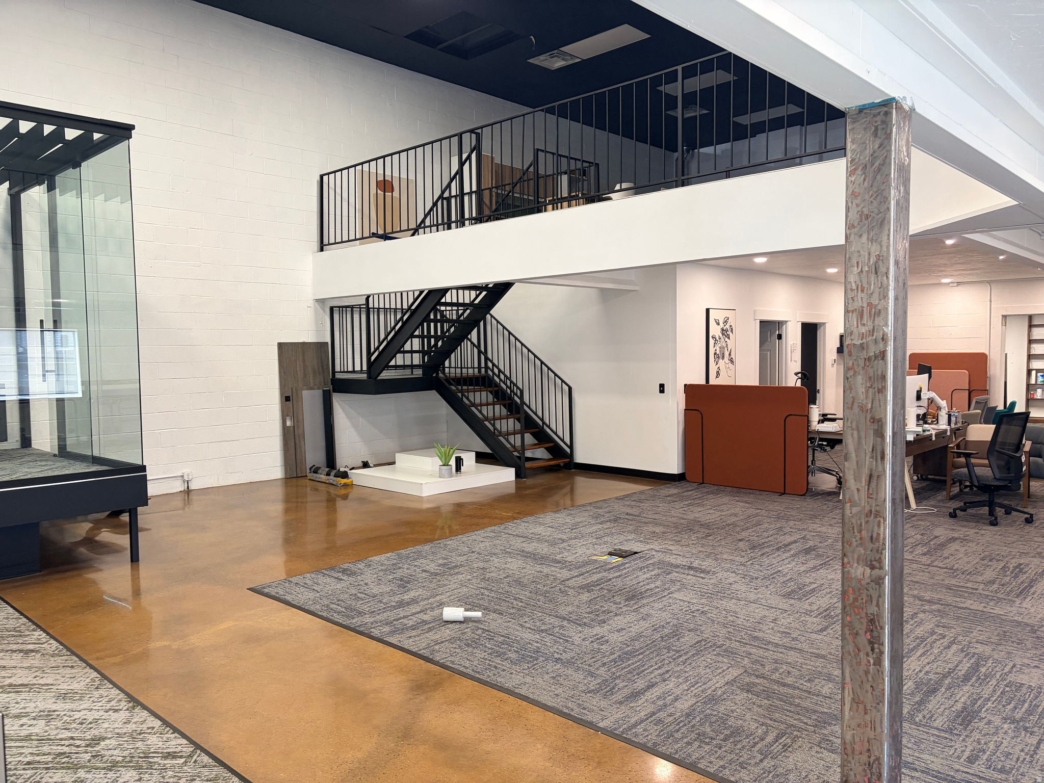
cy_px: 392
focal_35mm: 26
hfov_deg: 67.3
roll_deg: +0.2
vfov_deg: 53.1
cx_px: 522
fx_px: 784
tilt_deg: -0.4
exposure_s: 1/60
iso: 100
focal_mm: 5.96
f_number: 1.6
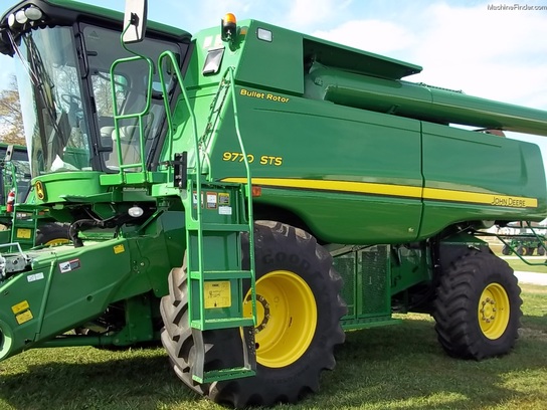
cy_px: 205
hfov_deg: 51.4
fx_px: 569
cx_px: 274
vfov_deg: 39.7
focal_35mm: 36
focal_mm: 6.5
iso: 80
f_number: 3.1
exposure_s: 1/400
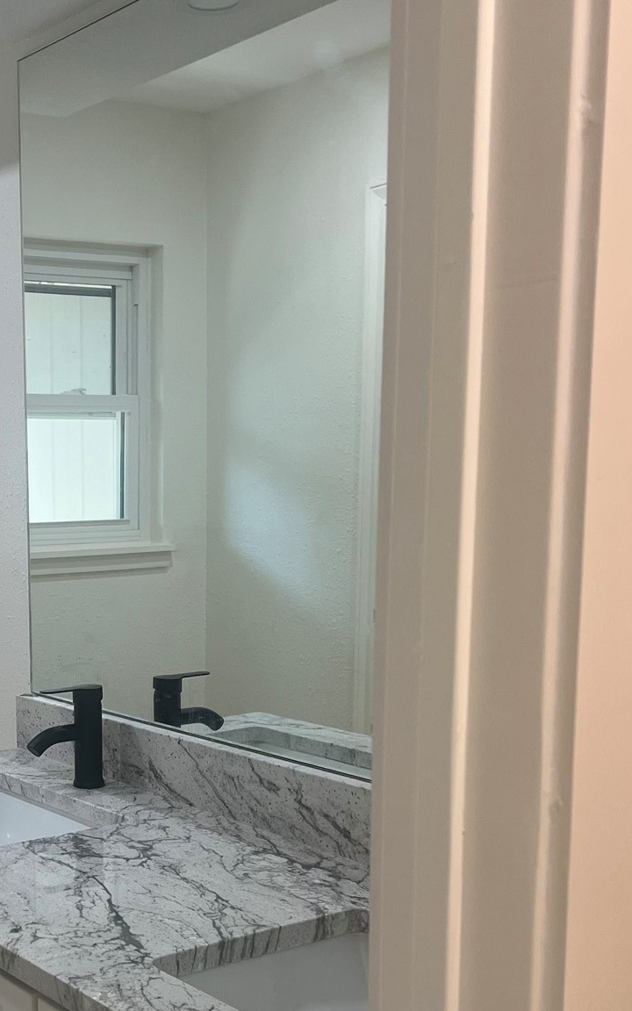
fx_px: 1350
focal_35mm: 49
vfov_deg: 40.4
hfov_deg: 25.7
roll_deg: +1.0
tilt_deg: -7.7
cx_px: 93
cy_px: 697
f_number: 1.5
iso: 80
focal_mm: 5.7
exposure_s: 1/120
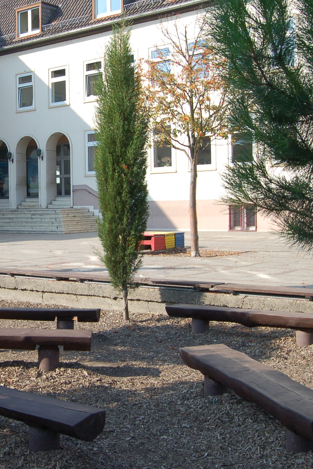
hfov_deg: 25.9
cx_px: 49
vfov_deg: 38.8
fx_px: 665
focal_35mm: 51
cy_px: 203
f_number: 7.1
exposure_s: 1/200
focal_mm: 18
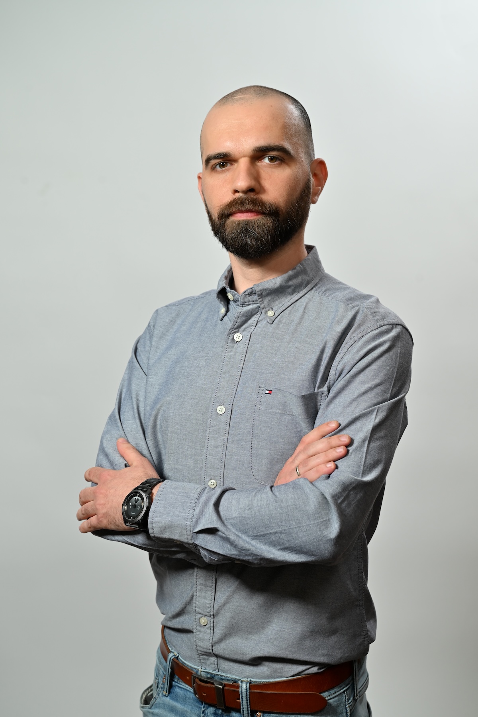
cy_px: 358
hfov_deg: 23.8
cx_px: 239
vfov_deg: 35.1
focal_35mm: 57
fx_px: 1135
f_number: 6.3
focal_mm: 57
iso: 400
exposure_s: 1/200
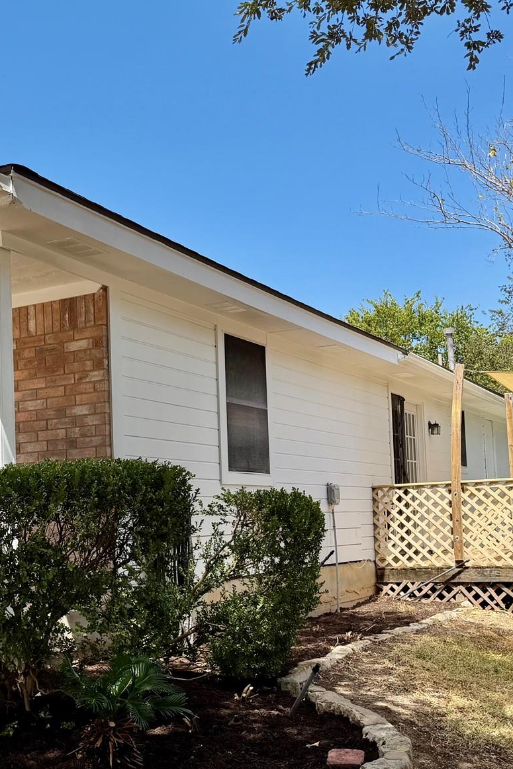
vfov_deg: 44.3
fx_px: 940
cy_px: 460
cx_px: 87
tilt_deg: +3.6
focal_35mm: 44
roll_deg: +1.2
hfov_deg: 29.7
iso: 100
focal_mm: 6.76
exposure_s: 1/2703
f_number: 1.78
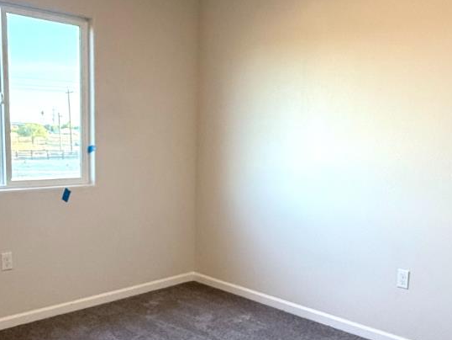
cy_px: 202
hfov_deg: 47.8
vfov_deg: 36.7
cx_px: 252
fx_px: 509
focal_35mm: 39
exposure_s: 1/120
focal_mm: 2.22
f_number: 2.2
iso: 250
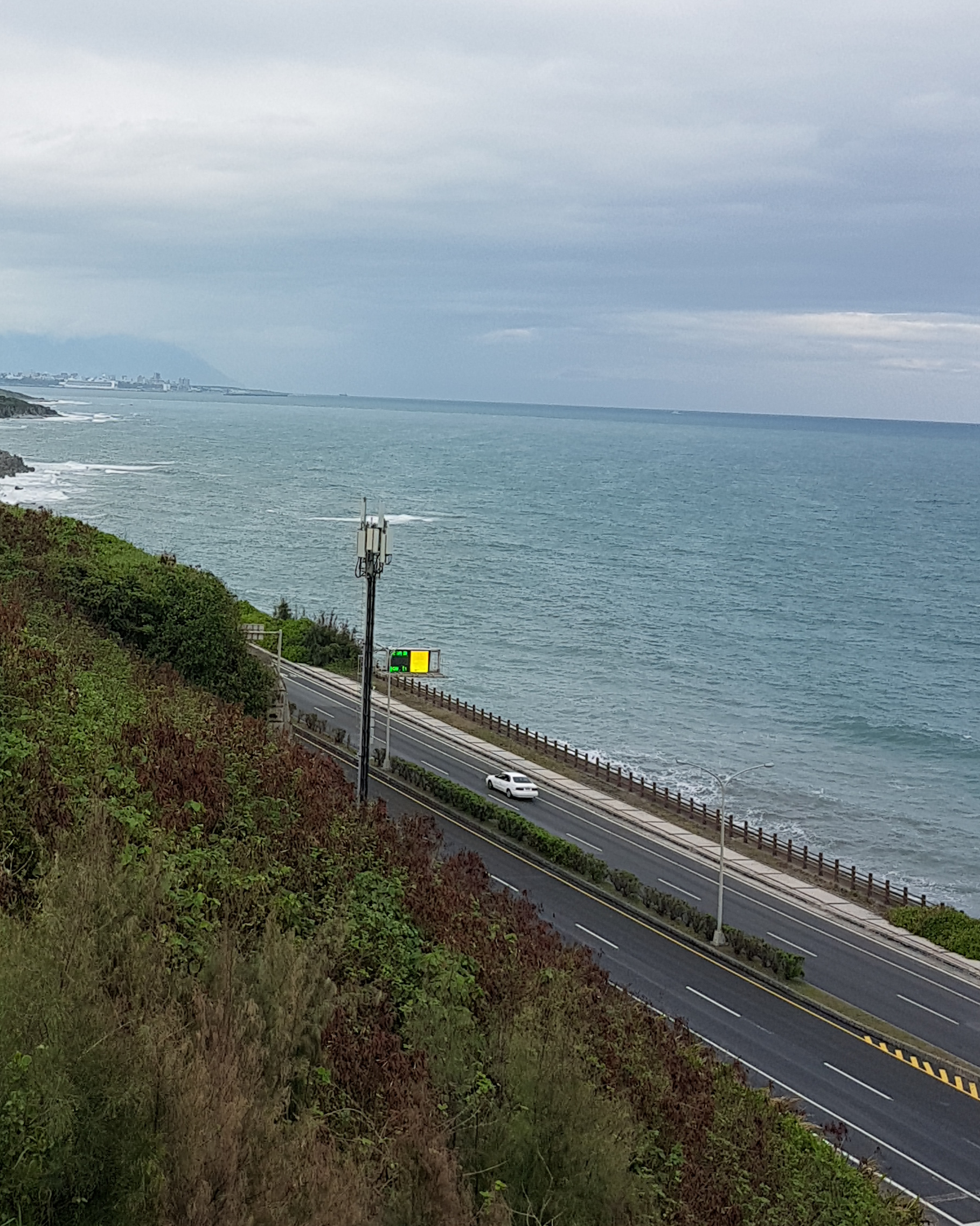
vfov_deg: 40.3
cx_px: 226
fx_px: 1632
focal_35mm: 45
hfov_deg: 32.7
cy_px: 344
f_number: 1.7
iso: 40
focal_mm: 4.2
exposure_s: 1/1776
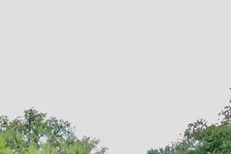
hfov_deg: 24.0
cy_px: 225
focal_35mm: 84
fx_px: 539
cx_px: 68
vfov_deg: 15.1
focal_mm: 9.3
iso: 100
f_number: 4
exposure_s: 1/320
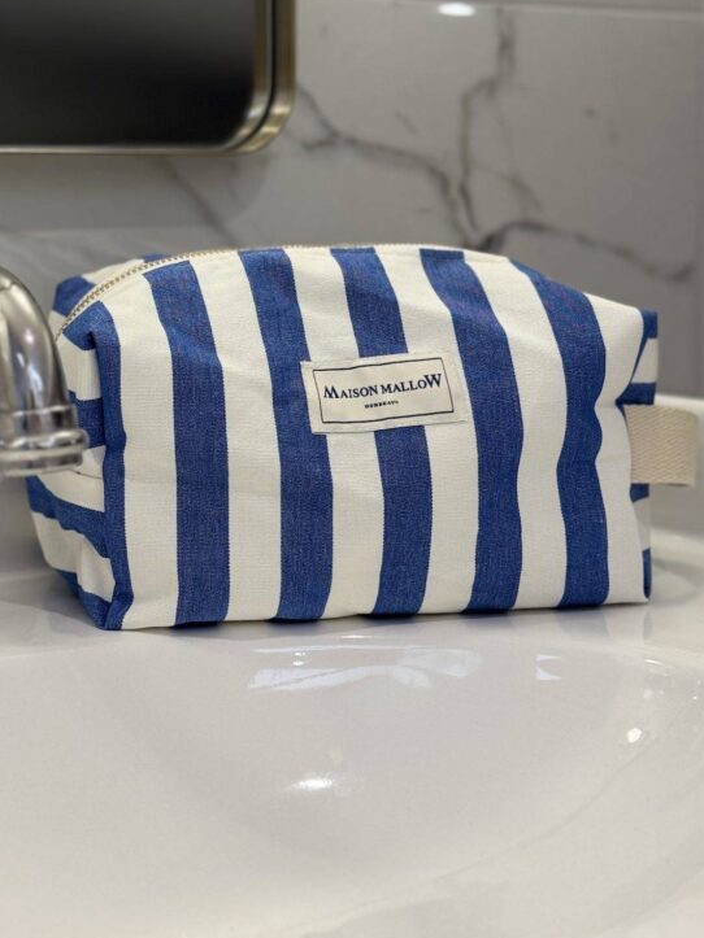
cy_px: 304
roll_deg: +0.2
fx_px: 1844
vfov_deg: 28.4
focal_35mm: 68
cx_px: 229
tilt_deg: -3.6
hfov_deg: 21.5
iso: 80
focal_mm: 6.76
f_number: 1.78
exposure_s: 1/100
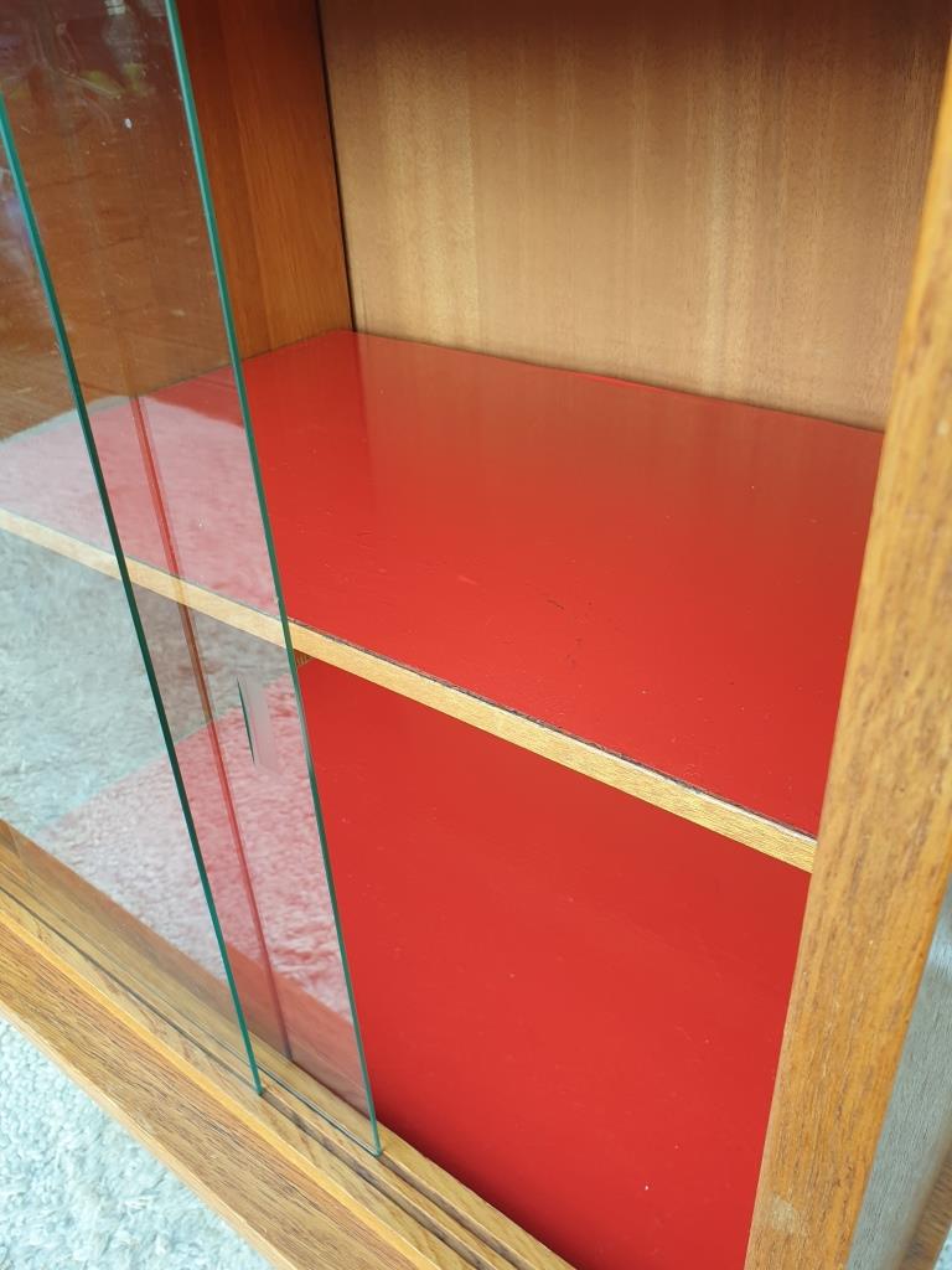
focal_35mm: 26
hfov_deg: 53.1
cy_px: 635
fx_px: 953
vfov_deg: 67.3
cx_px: 476
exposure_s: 1/120
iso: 64
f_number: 2.4
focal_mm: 4.3
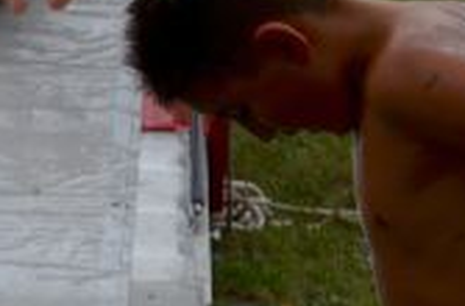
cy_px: -22
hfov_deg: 6.7
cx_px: -284
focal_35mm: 304
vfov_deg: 4.5
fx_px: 3912
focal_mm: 52
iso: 125
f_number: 8
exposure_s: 1/250
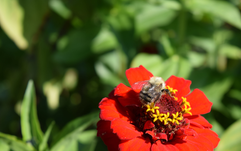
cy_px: 98
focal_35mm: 103
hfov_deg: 20.2
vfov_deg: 12.7
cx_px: 149
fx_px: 676
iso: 200
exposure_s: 1/500
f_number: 8
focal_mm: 52
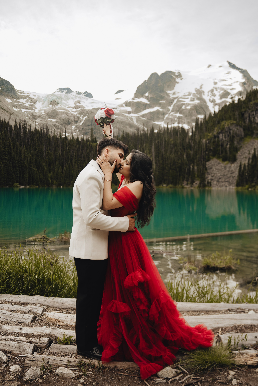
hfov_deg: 46.4
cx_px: 129
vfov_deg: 65.5
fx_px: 301
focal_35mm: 28
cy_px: 193
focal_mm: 28
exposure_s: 1/125
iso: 50
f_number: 3.5
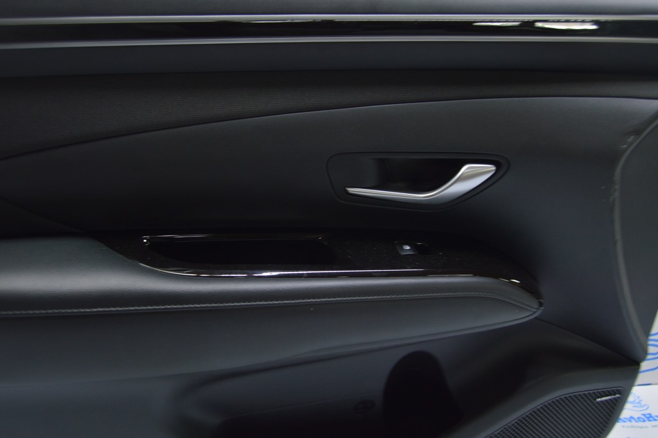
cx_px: 329
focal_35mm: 30
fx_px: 548
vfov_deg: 43.5
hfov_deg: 62.0
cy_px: 219
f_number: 5.6
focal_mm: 20
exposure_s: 1/20
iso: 400
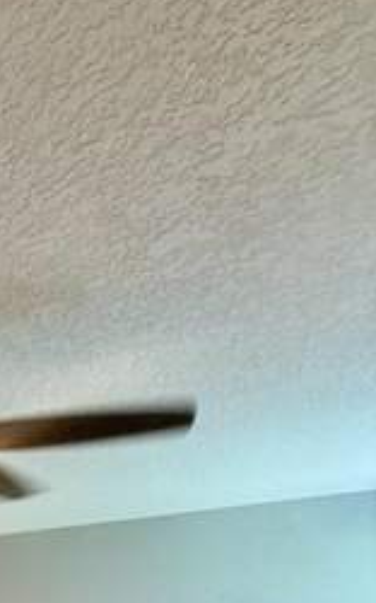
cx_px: -200
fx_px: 624
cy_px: 661
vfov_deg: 41.3
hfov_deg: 24.9
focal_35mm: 38
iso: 200
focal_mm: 2.22
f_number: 2.2
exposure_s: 1/60
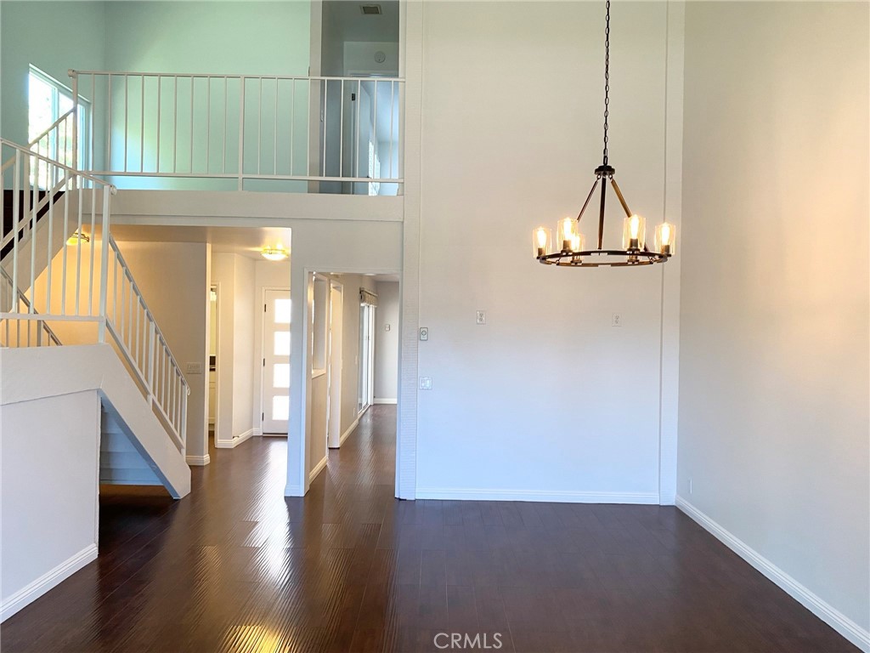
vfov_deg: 53.1
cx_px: 435
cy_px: 326
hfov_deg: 67.3
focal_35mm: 26
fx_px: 653
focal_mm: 4.25
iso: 100
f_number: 1.8
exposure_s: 1/60
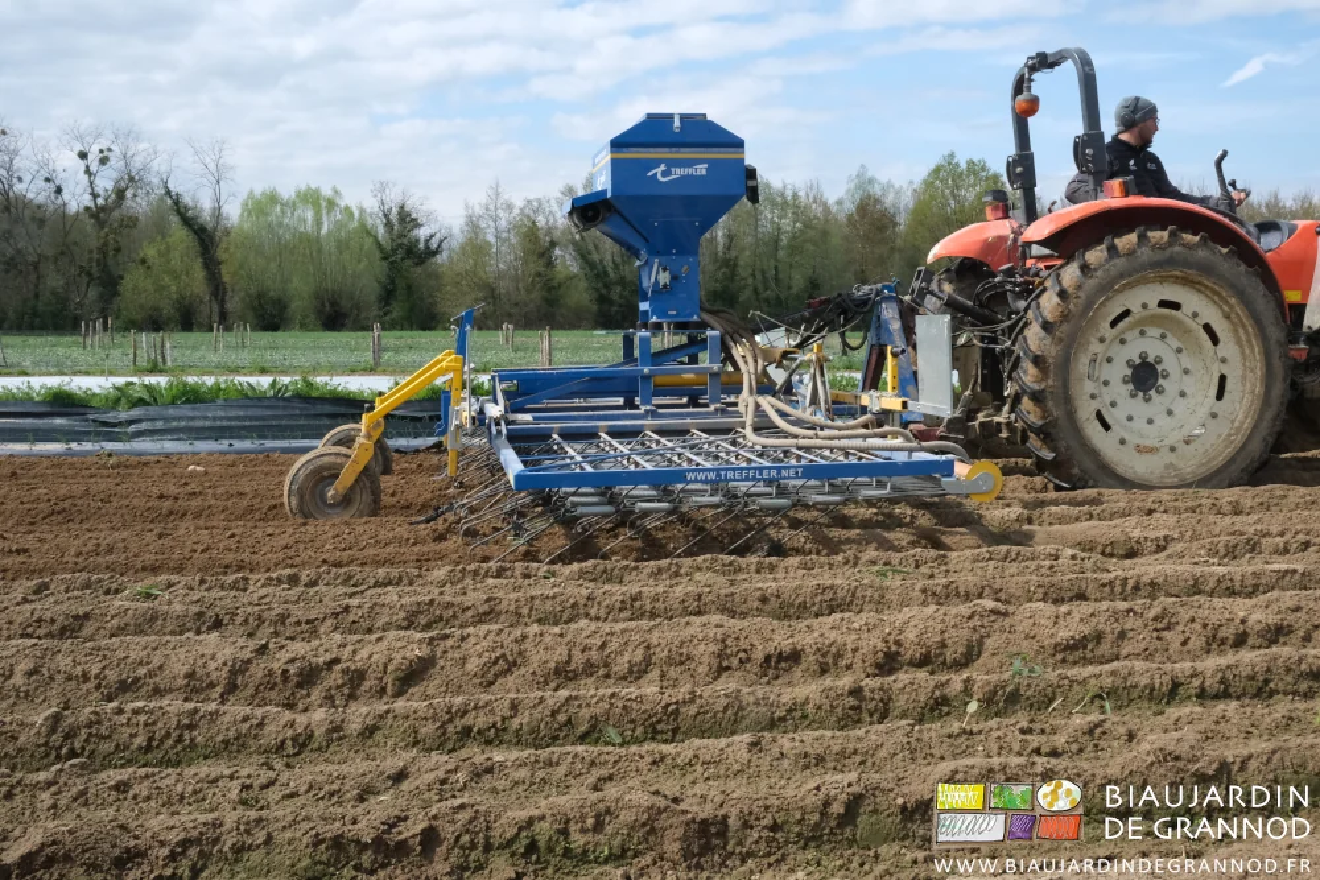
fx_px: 1320
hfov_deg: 53.1
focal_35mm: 36
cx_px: 660
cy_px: 440
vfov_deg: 36.9
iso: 2000
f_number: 20
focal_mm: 24.3
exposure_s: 1/500
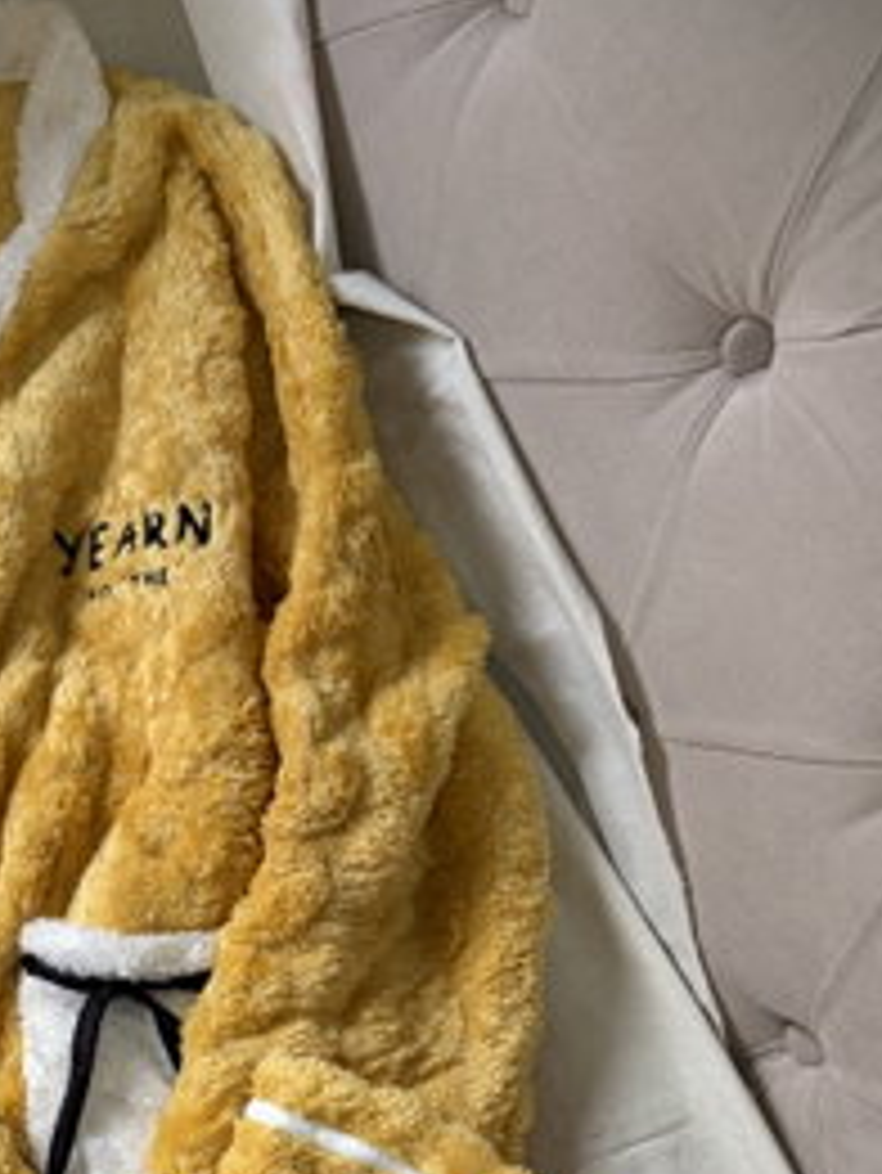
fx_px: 1799
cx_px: 90
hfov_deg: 26.6
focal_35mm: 53
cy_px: 965
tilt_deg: -80.5
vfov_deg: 34.8
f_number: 1.6
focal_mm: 5.96
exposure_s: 1/122
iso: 64
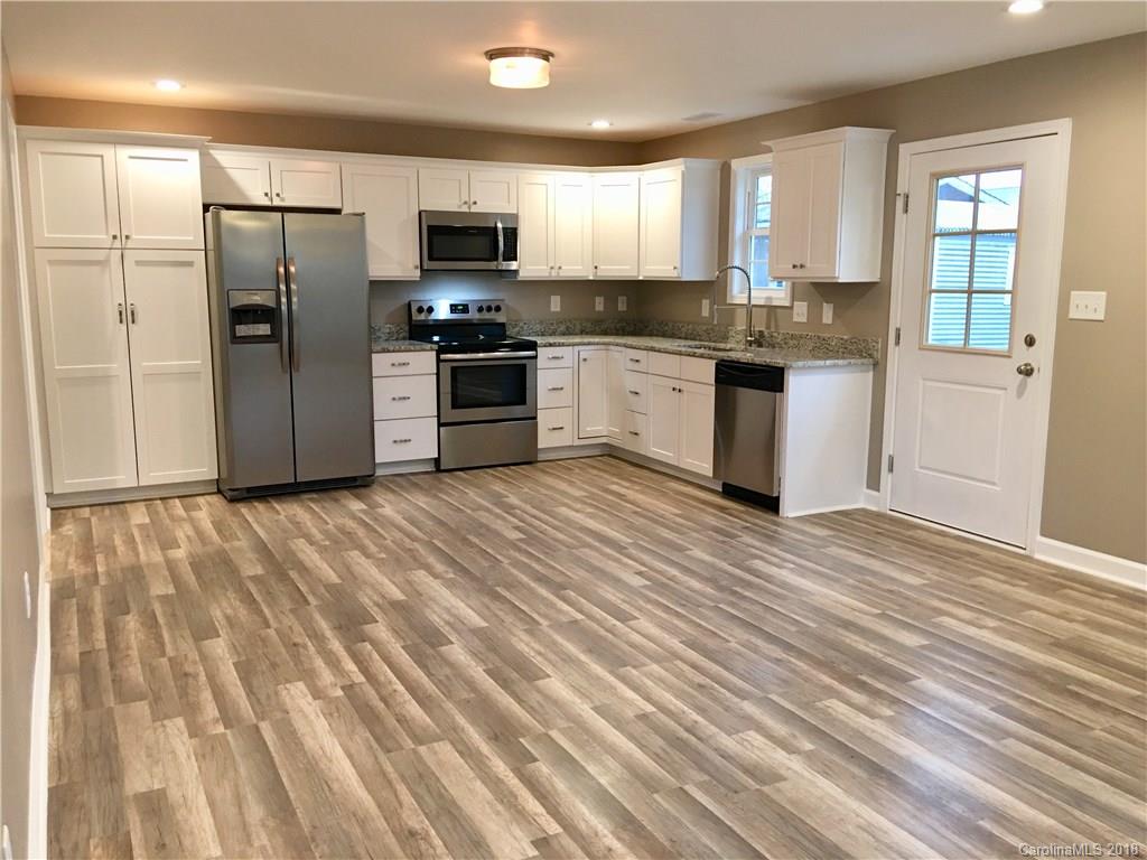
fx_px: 961
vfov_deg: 48.2
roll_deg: -0.3
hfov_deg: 61.7
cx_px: 574
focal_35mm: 29
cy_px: 430
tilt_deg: -8.4
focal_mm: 4.15
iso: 50
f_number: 2.2
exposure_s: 1/15
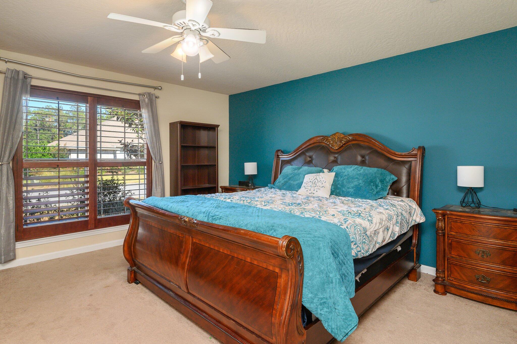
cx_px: 258
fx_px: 280
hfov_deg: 85.5
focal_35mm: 20
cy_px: 172
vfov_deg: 63.1
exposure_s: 1/30
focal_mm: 19.5
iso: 400
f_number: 7.1
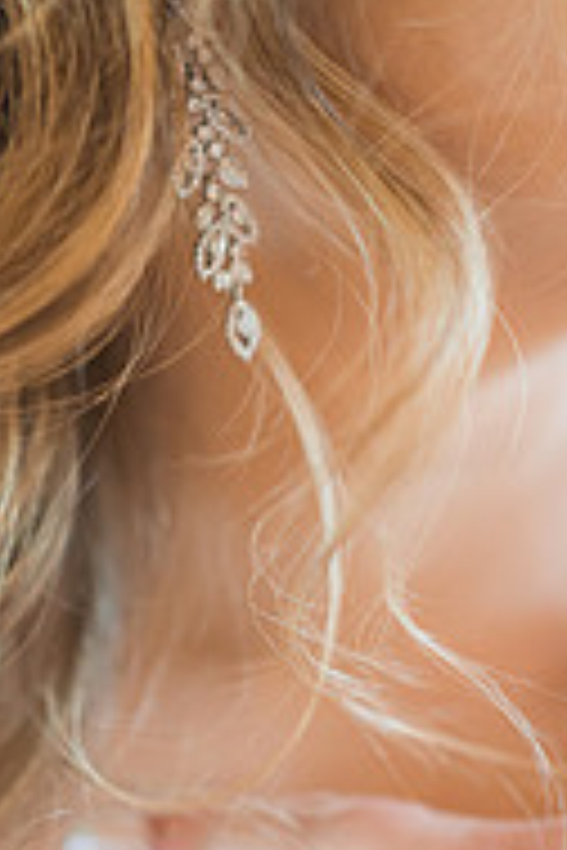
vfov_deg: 17.2
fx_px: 2811
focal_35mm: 119
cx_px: 306
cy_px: 418
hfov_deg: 11.5
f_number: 1.4
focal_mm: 50
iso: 1250
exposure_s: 1/500
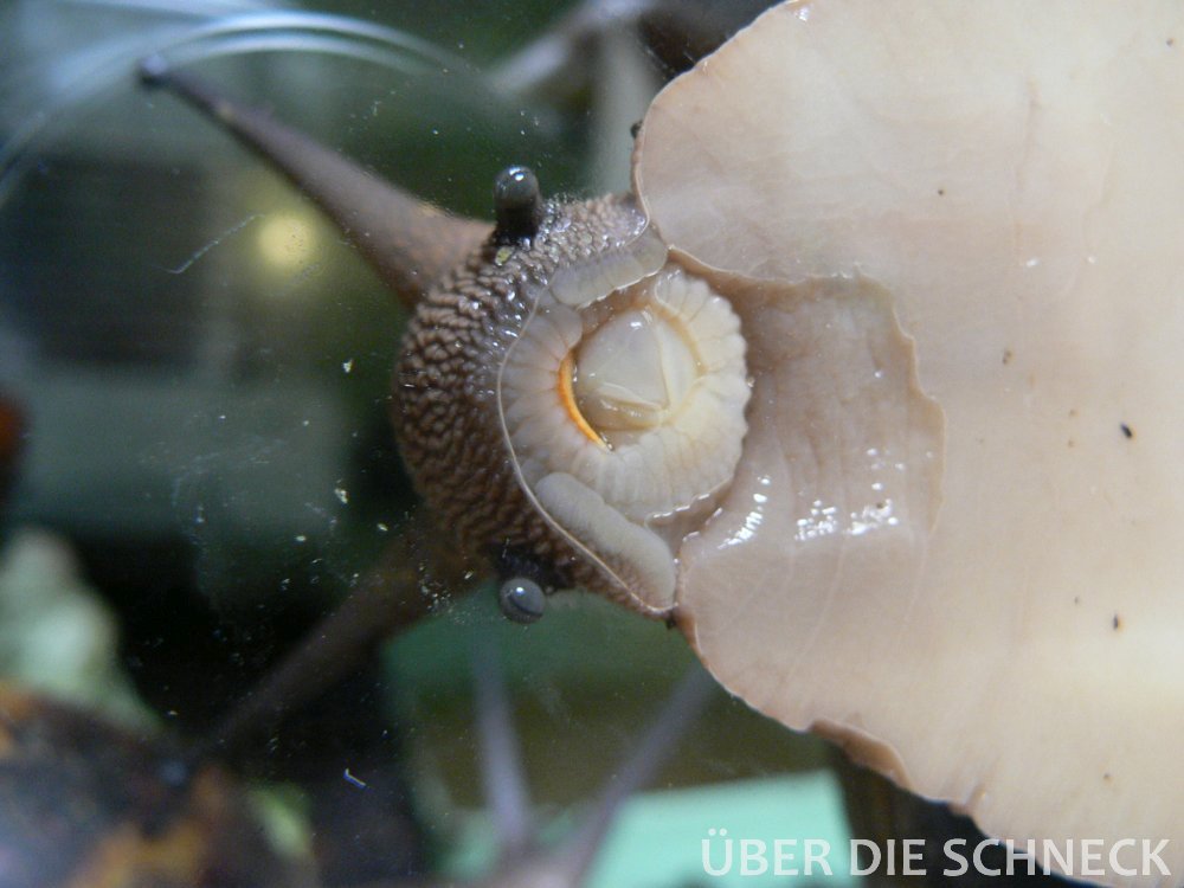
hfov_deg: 51.4
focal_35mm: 36
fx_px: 1231
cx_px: 592
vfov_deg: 39.7
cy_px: 444
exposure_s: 1/8
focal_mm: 6
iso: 200
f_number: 2.8
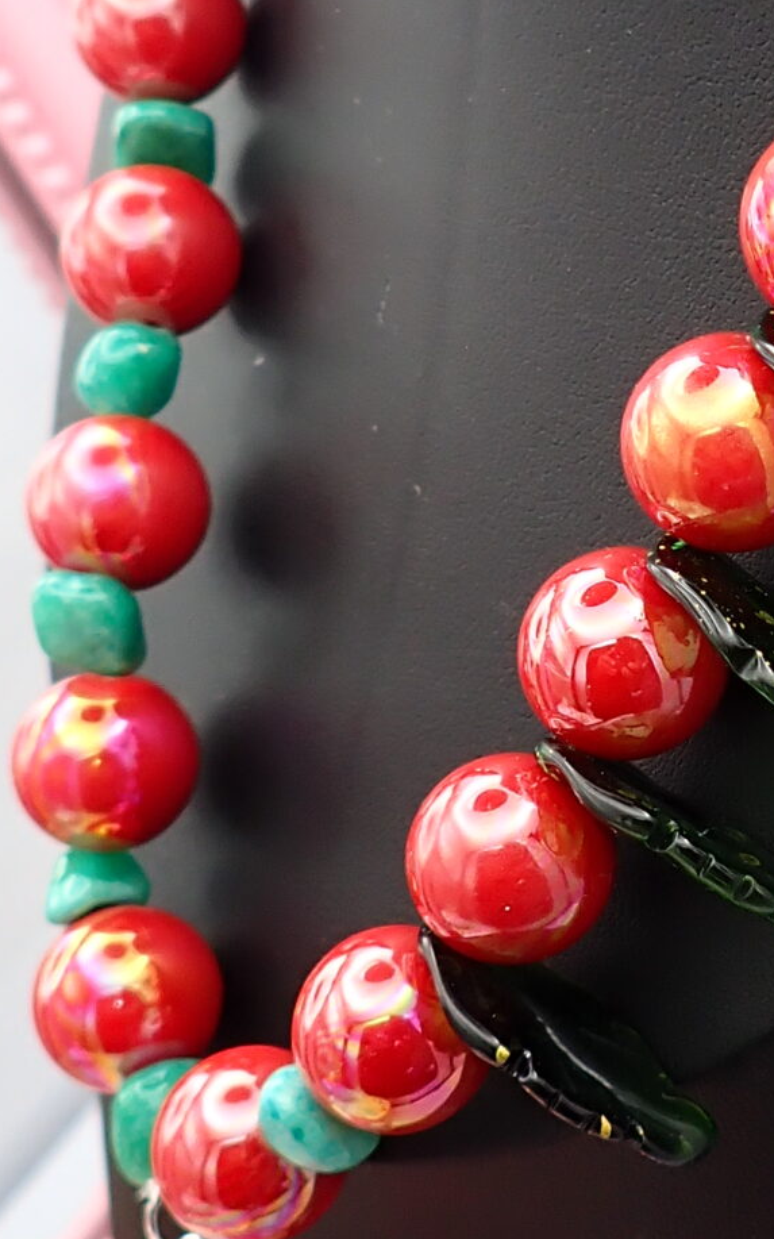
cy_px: 516
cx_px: 835
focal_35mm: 74
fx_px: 2498
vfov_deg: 27.8
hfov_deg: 17.1
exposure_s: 1/80
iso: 100
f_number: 2
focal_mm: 4.5
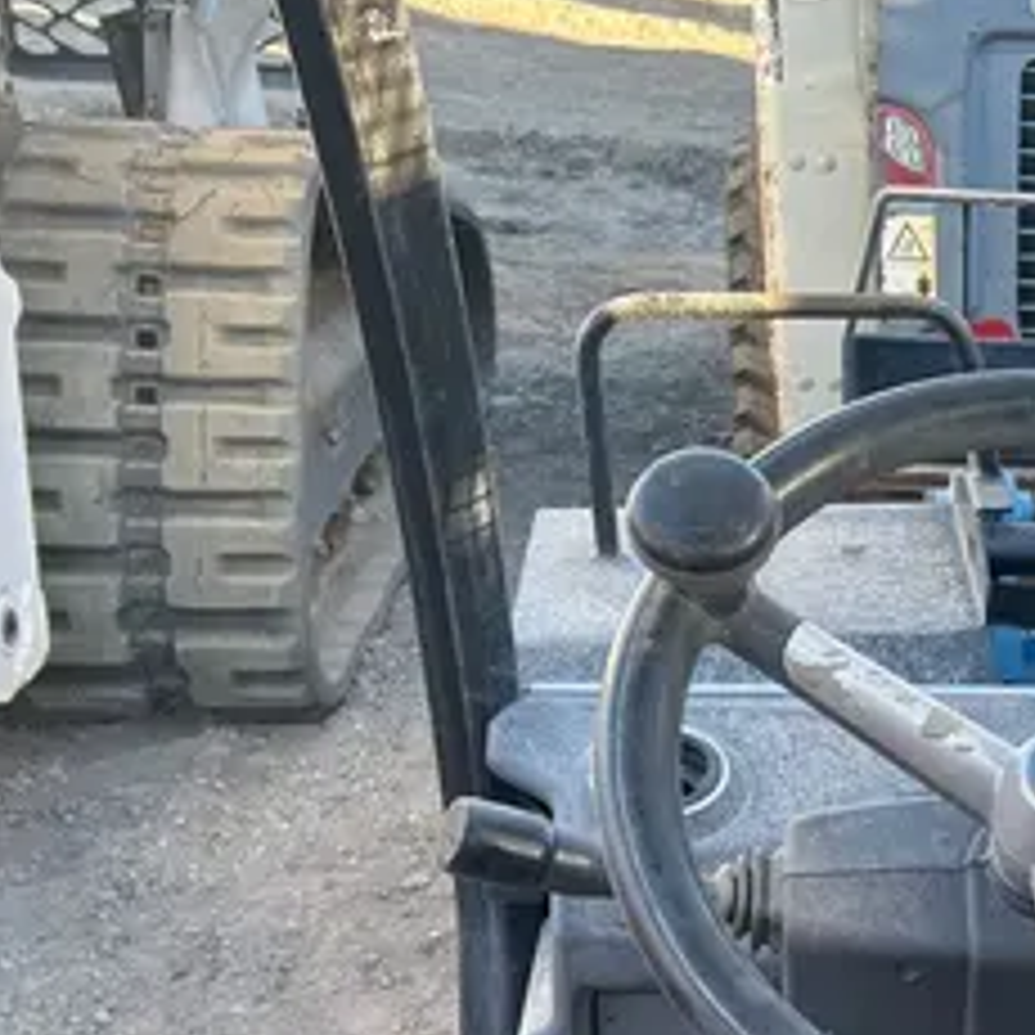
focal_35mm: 55
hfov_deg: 27.9
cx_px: 1179
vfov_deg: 30.6
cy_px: 767
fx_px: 1861
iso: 40
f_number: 1.5
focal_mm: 5.7
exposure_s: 1/173
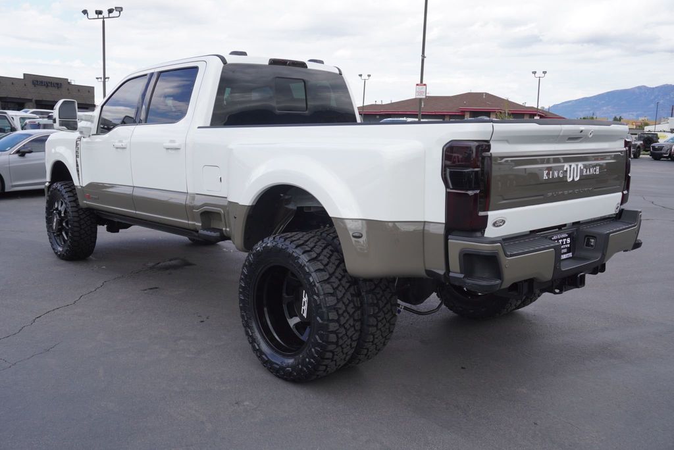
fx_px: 618
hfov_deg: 57.2
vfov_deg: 40.0
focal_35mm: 33
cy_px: 225
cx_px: 337
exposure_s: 1/200
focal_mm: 22
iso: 100
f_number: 7.1
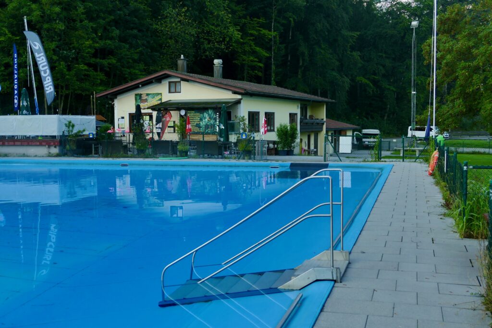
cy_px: 164
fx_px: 588
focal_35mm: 43
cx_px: 246
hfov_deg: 45.4
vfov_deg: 31.2
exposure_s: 1/400
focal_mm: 15.76
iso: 125
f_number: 3.2
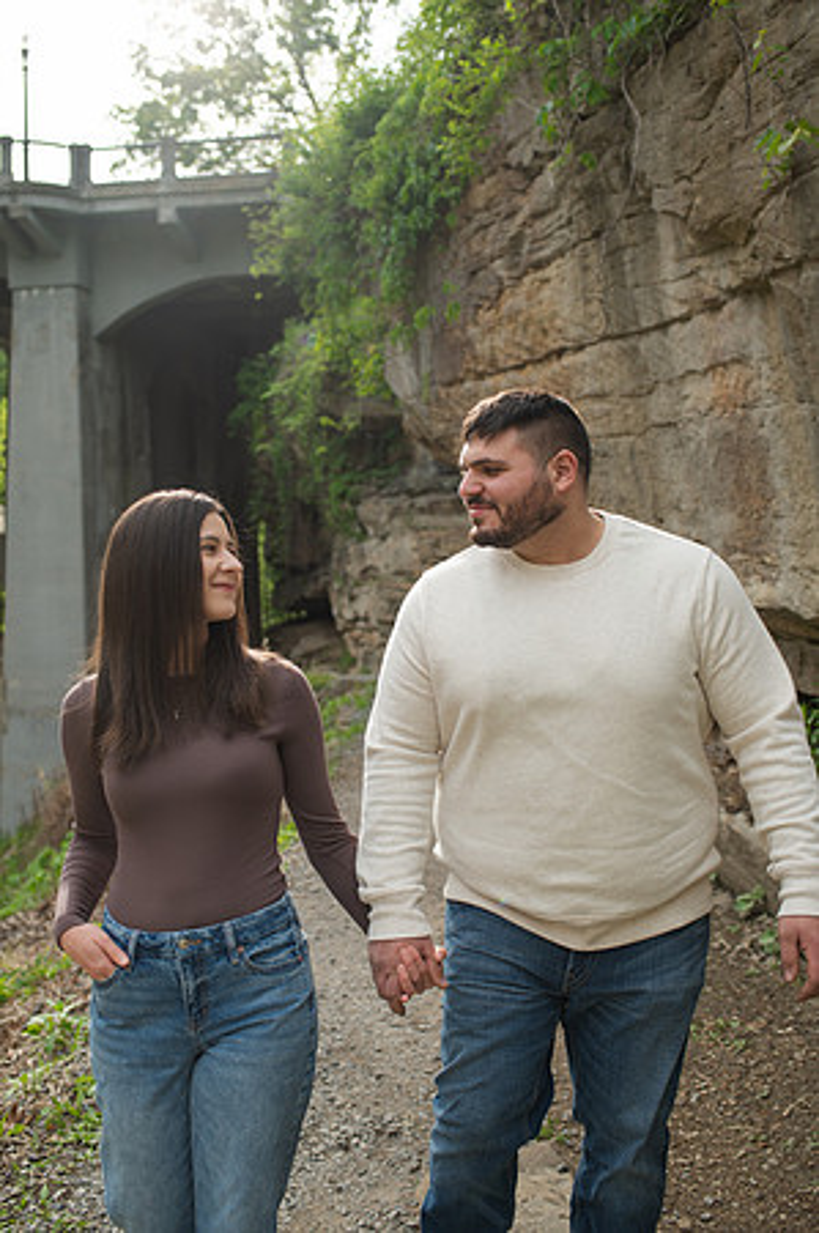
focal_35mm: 35
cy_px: 616
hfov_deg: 37.8
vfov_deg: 54.5
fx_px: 1197
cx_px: 410
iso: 140
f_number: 3.5
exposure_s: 1/500
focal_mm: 35
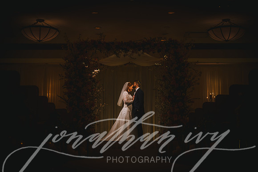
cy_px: 71
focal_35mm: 70
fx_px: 503
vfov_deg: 19.4
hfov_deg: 28.8
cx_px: 129
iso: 800
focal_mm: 60
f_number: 4.5
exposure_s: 1/250
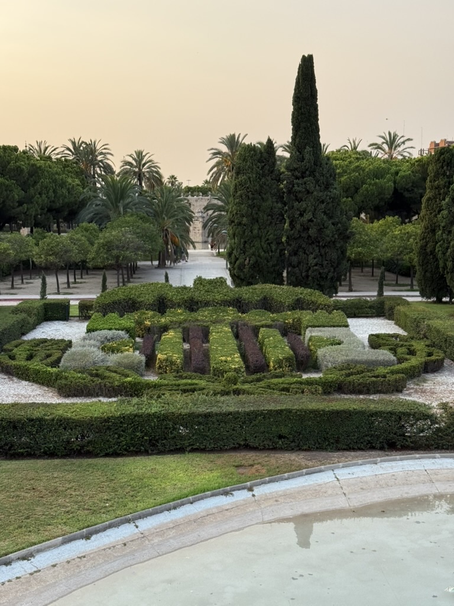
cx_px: 227
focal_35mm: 48
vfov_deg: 39.7
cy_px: 303
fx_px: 839
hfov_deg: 30.3
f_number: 1.78
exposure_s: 1/1167
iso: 80
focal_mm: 6.76
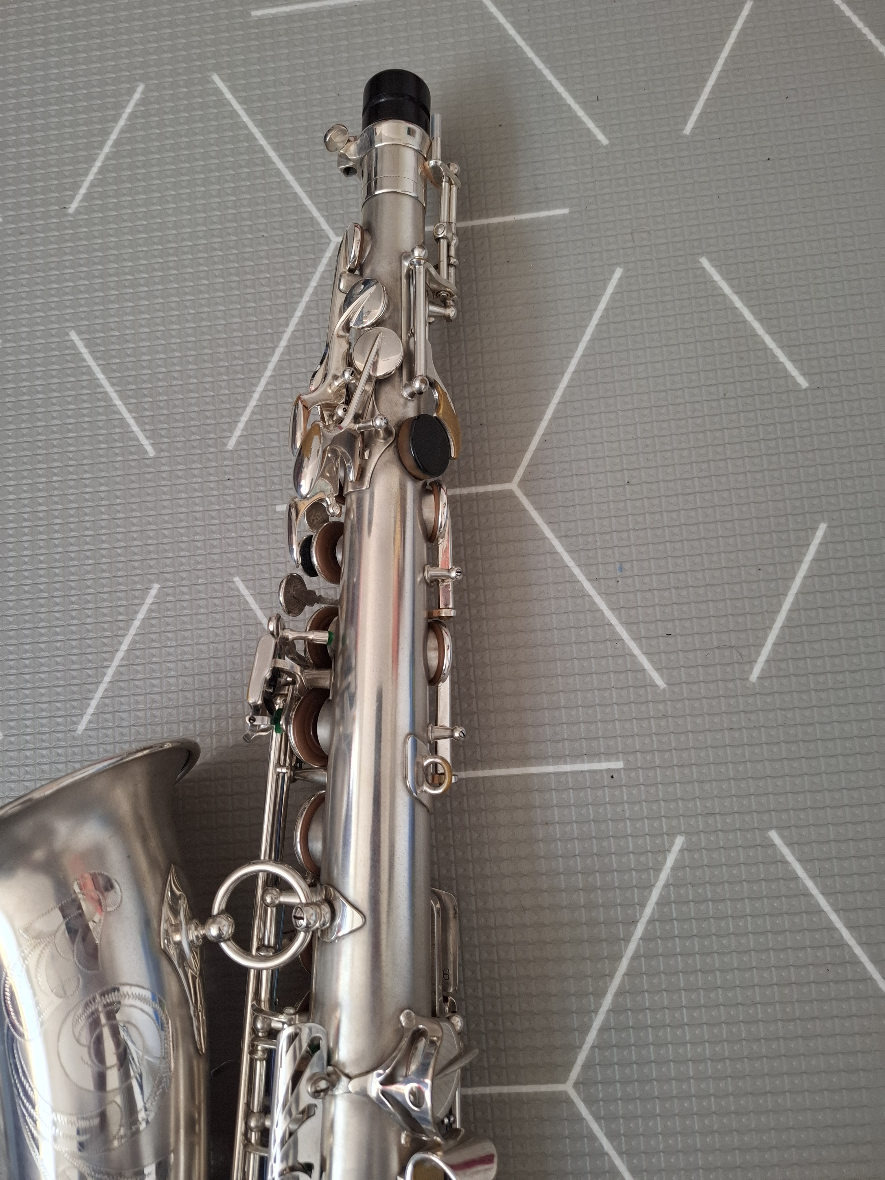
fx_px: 784
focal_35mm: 23
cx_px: 442
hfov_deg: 58.9
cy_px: 590
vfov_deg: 73.9
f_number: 1.8
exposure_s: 1/120
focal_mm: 5.54
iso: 160
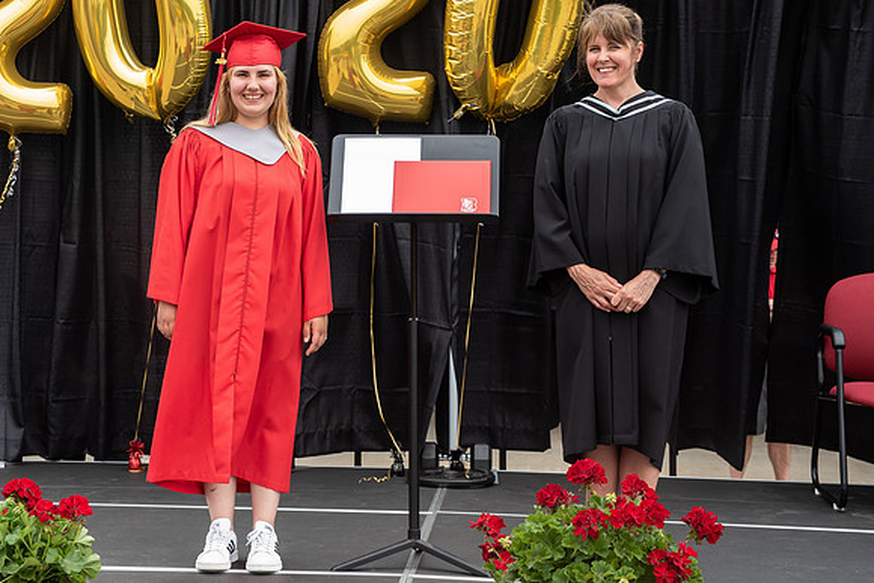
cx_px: 272
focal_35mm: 73
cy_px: 229
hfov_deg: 27.4
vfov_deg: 18.6
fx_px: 1776
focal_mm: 52
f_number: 5.6
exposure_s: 1/500
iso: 500
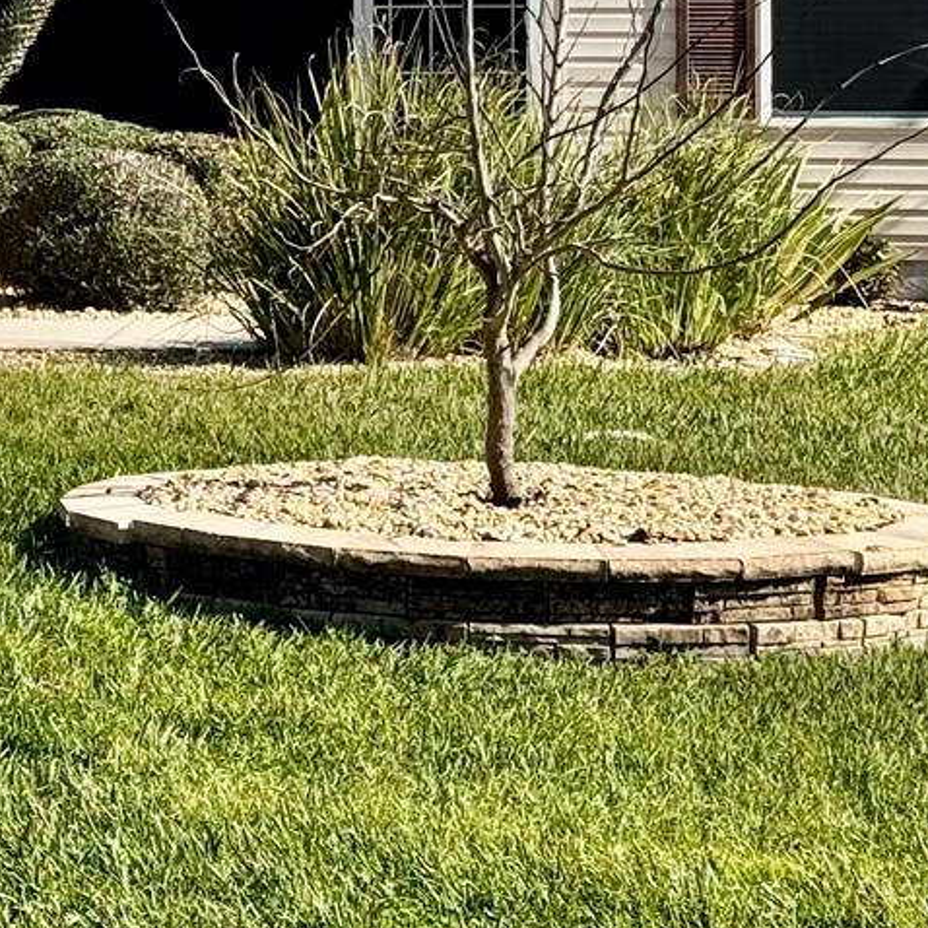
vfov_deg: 12.1
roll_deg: -1.1
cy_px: -27
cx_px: -194
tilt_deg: +0.5
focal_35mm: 142
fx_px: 4307
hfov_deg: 12.0
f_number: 1.78
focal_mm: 6.76
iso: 64
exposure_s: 1/4049
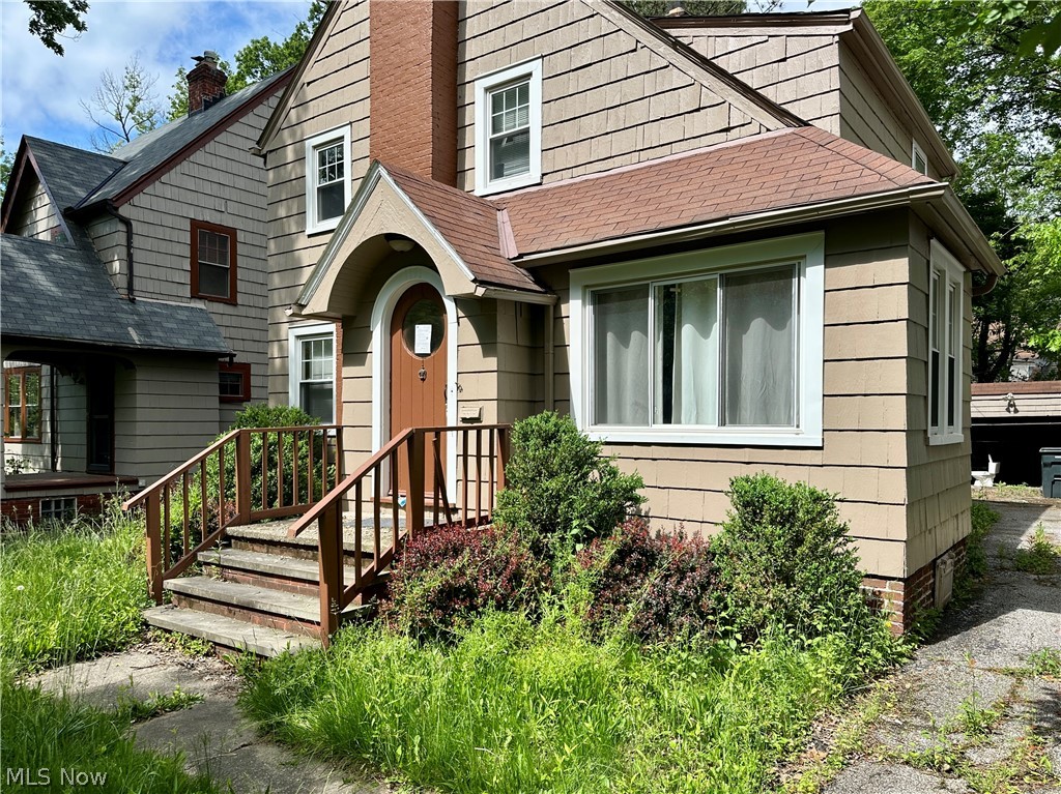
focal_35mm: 24
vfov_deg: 56.8
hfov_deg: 71.6
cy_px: 397
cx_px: 530
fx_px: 735
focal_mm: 6.86
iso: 80
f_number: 1.78
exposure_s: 1/2967
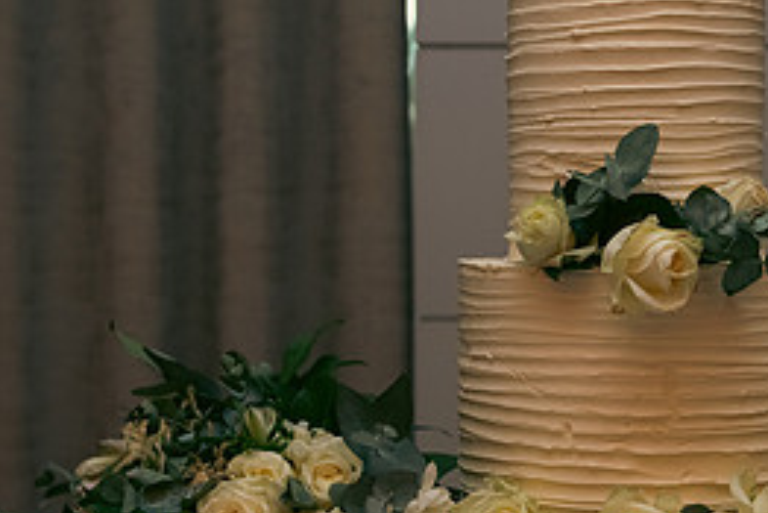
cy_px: 277
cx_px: 651
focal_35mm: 93
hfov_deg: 21.5
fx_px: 1985
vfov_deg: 14.7
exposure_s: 1/160
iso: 800
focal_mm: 42
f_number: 3.5
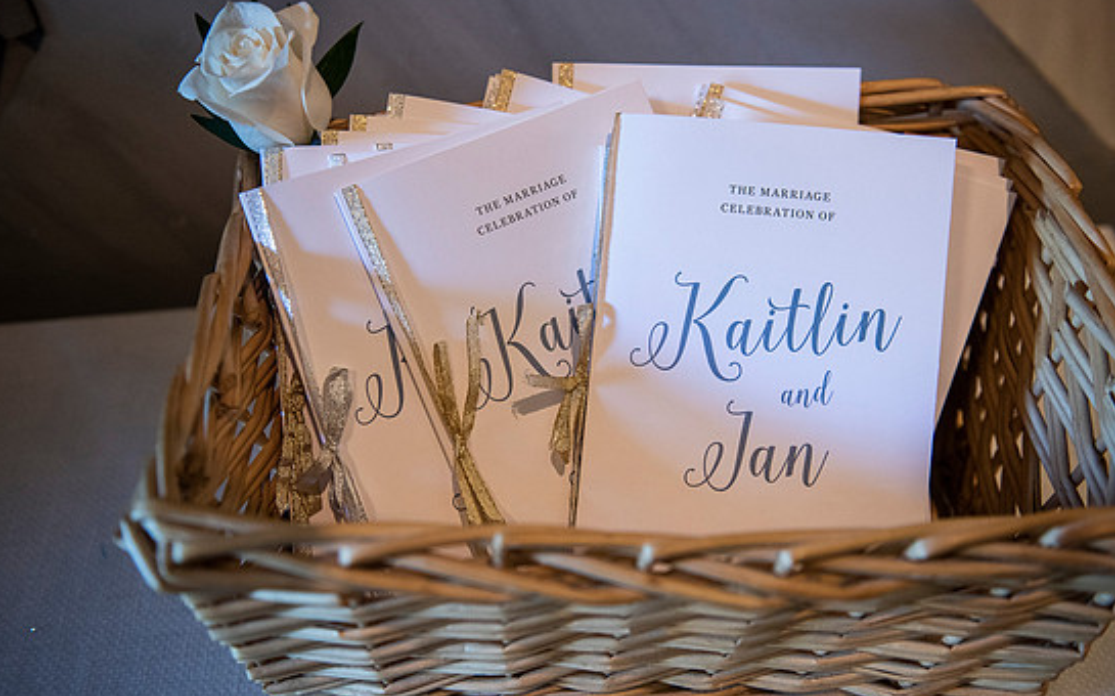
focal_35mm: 38
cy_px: 333
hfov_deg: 51.6
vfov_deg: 33.5
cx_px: 581
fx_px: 1154
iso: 1600
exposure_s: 1/250
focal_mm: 35
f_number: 2.8
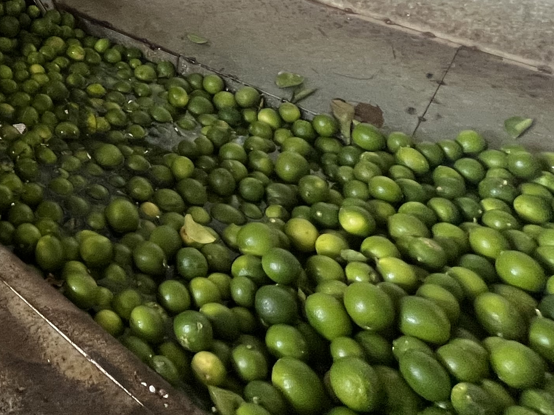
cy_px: -98
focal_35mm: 37
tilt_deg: -14.1
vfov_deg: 31.5
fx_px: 592
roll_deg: -2.6
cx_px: -72
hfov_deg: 39.7
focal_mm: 1.57
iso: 250
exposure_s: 1/60
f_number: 1.8
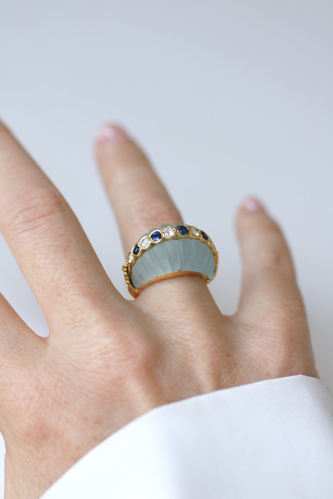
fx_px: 1457
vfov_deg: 19.5
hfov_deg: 13.0
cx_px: 166
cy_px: 250
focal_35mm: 105
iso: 200
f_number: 3.2
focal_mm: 70
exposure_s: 1/125
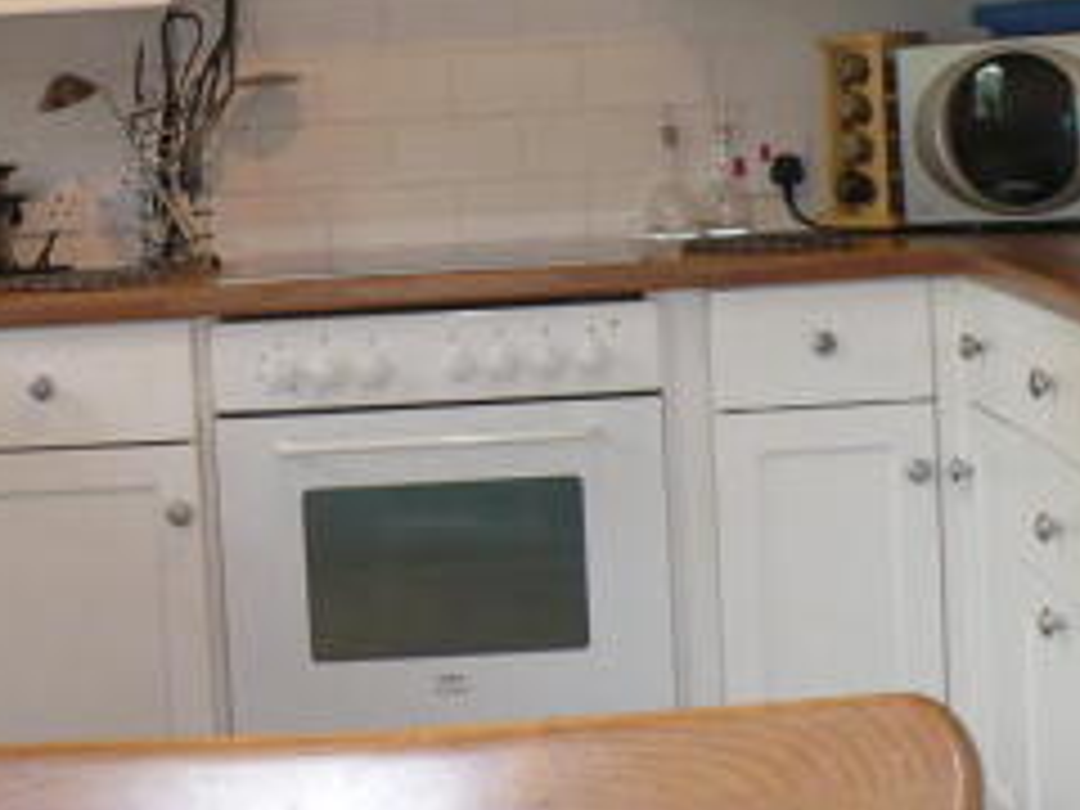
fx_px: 2808
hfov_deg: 21.7
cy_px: 106
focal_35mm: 90
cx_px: 349
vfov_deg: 16.2
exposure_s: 1/30
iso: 200
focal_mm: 6.1
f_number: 2.8
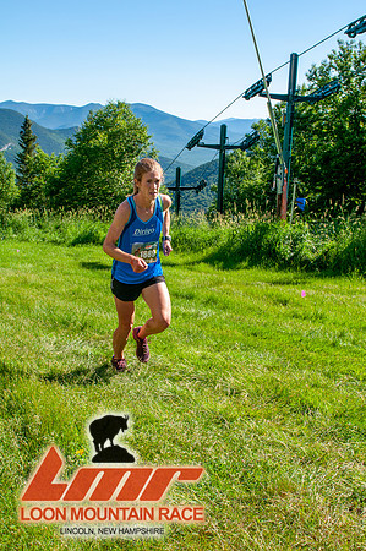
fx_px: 550
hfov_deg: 36.8
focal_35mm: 36
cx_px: 183
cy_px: 276
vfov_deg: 53.2
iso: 200
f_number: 8
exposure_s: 1/400
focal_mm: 24
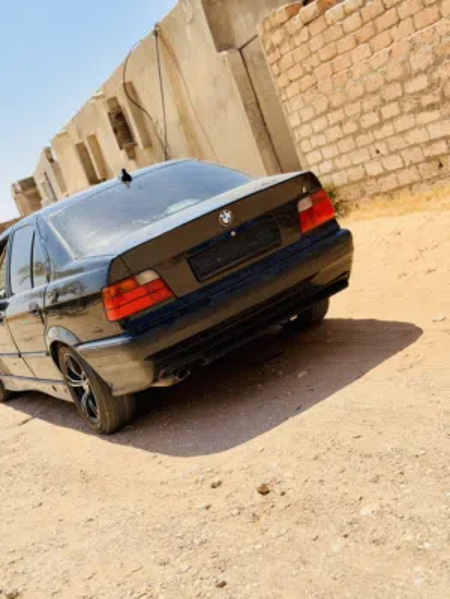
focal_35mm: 48
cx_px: 225
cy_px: 300
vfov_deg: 39.7
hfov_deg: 30.3
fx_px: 832
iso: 64
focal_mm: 6.76
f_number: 1.78
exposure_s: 1/5208
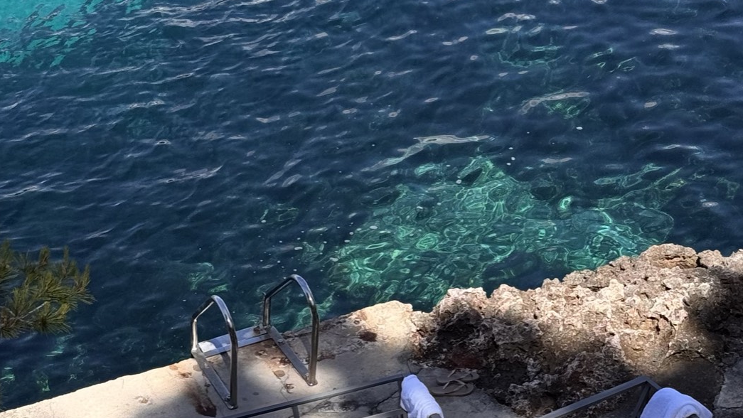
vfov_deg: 22.2
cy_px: 219
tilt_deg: -33.2
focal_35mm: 54
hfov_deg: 38.5
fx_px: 1064
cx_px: 371
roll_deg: +0.0
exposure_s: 1/2415
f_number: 1.78
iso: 64
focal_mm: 6.76
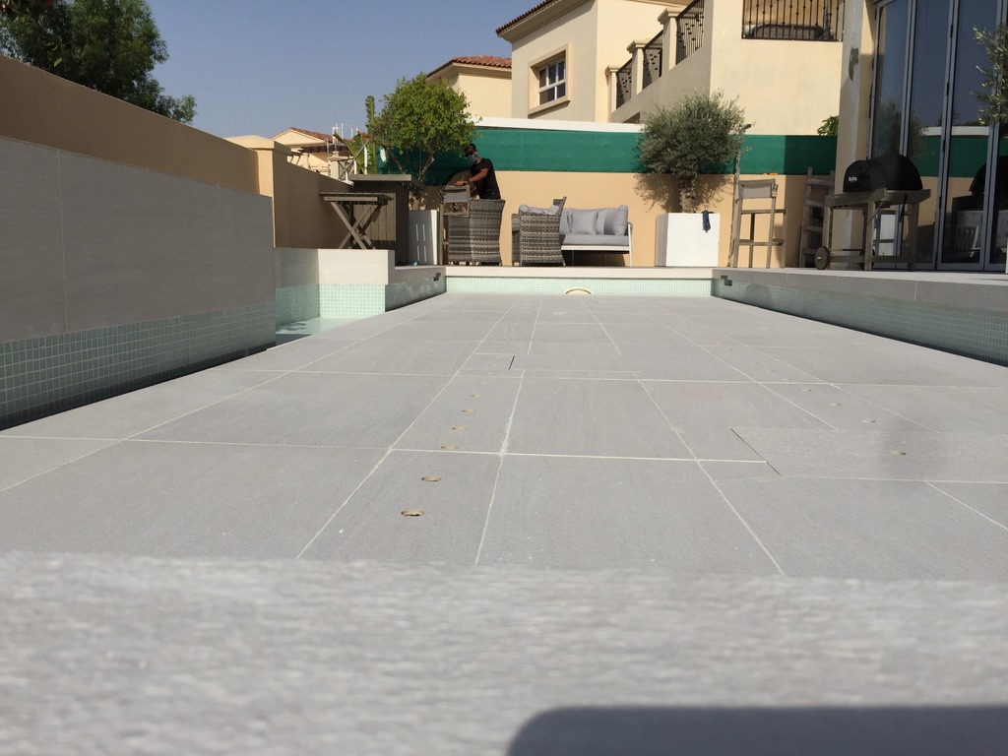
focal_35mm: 29
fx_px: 844
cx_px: 504
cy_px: 378
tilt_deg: -6.3
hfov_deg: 61.7
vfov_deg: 48.2
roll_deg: -2.6
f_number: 2.2
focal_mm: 4.15
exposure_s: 1/5650
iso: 32
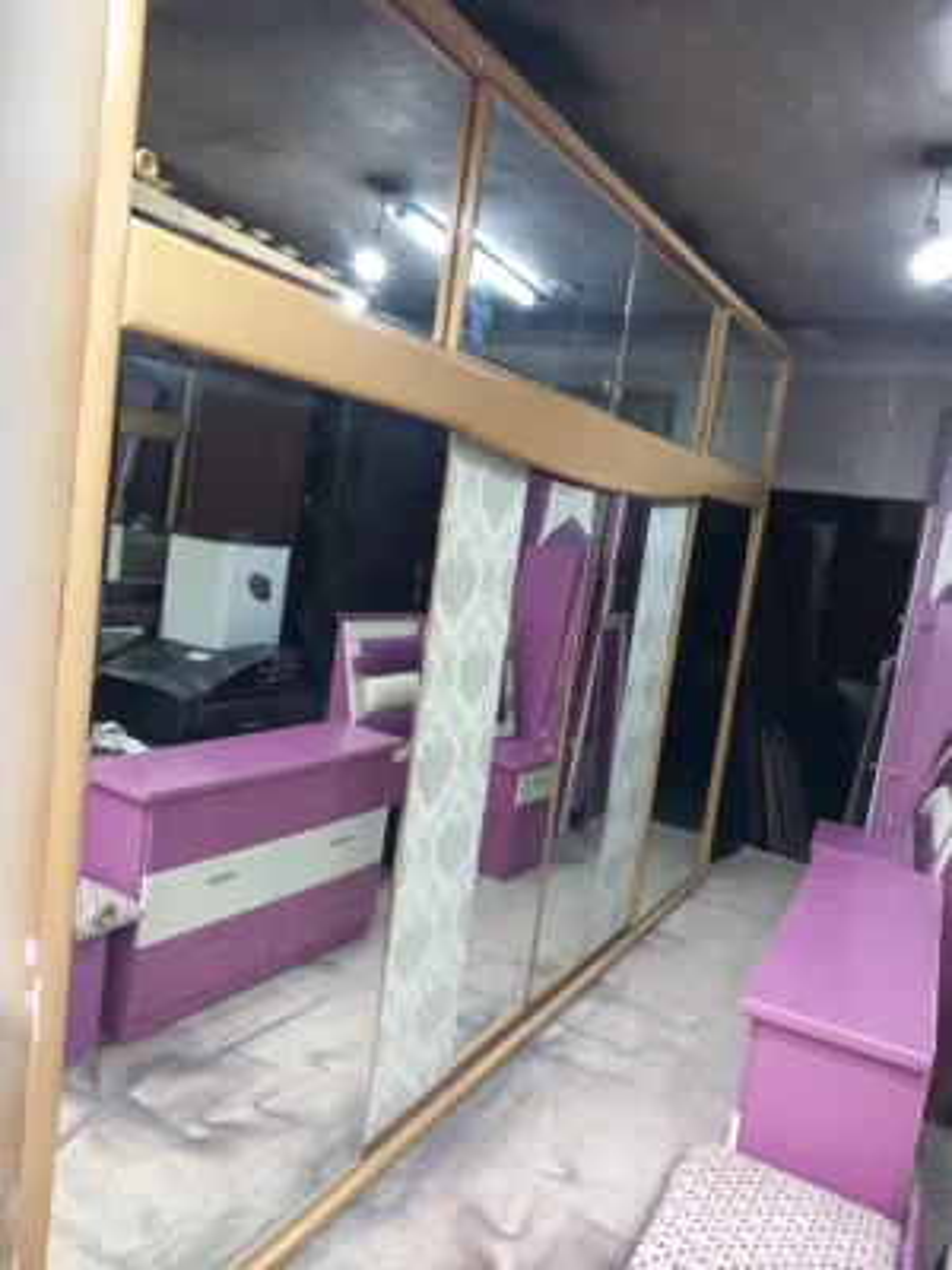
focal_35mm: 27
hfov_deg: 51.4
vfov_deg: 65.3
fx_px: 990
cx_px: 476
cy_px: 635
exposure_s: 1/25
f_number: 1.8
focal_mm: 4
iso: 200
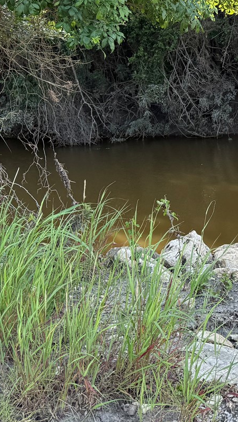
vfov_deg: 30.4
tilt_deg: -3.7
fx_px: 751
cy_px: 64
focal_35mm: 67
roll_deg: +4.4
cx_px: 365
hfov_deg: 16.3
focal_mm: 6.76
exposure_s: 1/435
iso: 80
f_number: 1.78
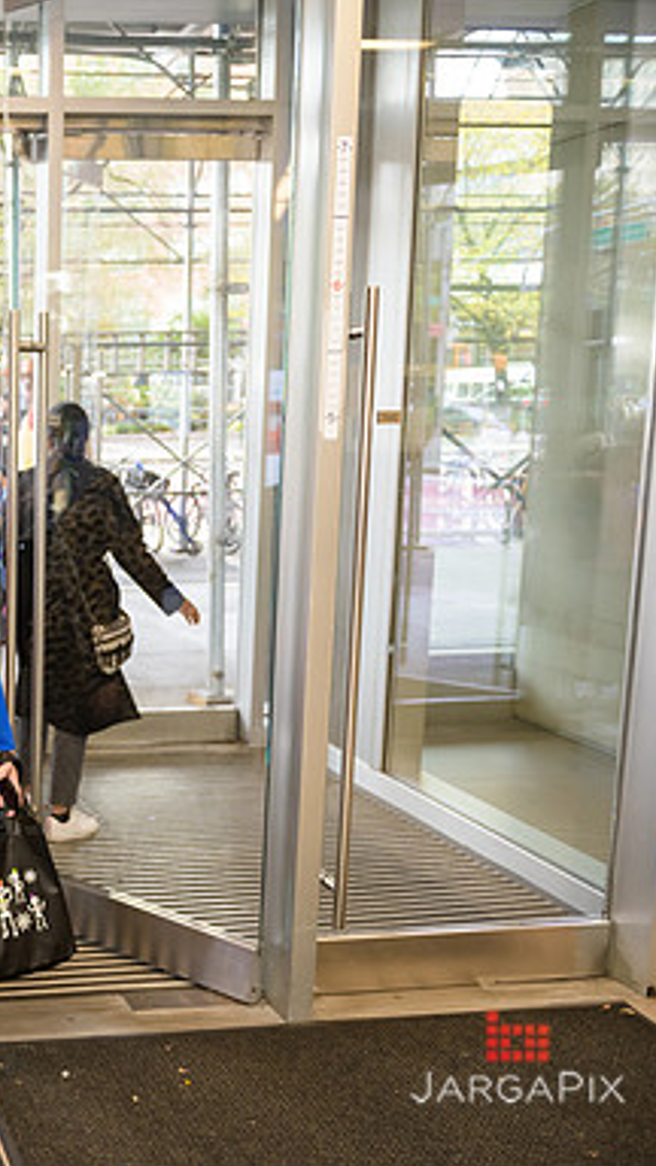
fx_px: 1175
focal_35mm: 38
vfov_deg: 52.8
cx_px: -179
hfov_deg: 26.7
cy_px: 581
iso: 800
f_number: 3.2
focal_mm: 24
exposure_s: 1/125
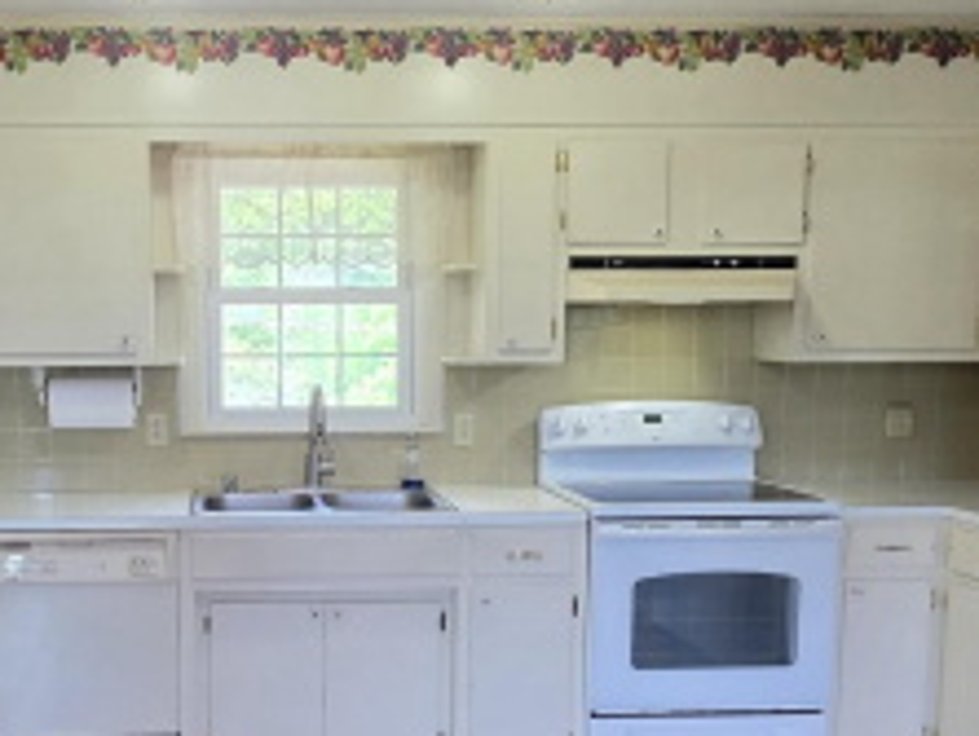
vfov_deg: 36.6
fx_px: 1104
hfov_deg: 46.2
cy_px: 480
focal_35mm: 39
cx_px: 254
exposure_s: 1/120
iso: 200
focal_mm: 2.2
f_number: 1.9
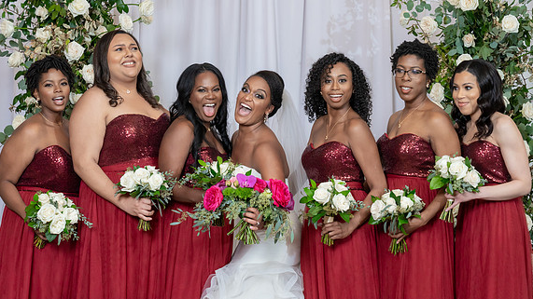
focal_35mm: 75
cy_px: 155
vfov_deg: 16.1
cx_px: 277
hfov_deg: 28.2
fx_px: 1060
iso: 2000
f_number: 5.6
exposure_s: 1/200
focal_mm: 67
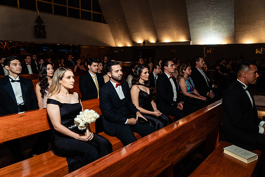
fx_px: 184
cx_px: 132
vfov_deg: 51.3
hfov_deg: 71.5
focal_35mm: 25
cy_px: 88
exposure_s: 1/160
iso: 1250
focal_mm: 25
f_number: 4
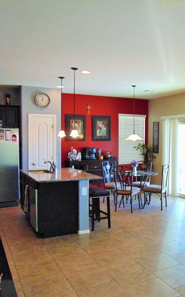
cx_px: 151
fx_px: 290
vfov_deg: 54.0
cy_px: 151
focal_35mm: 36
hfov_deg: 34.1
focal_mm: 4.5
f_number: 3
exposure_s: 1/60
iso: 500
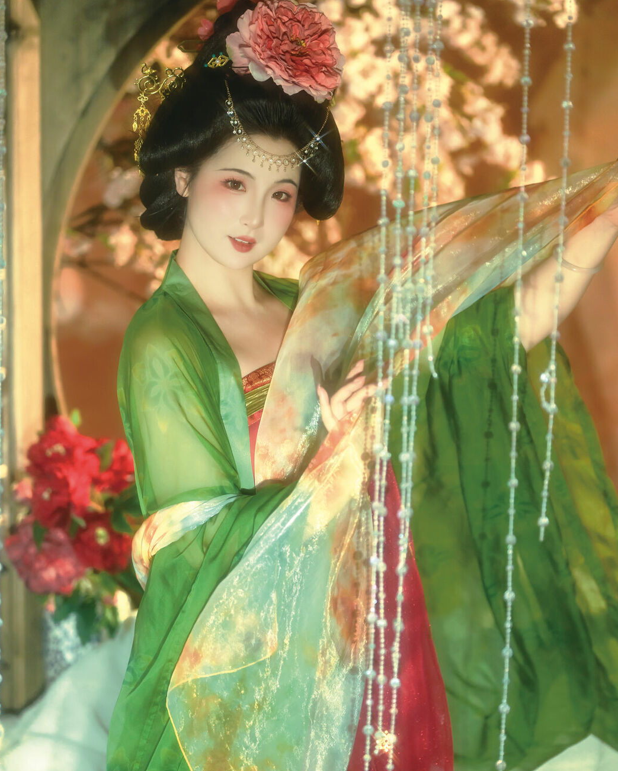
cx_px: 308
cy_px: 435
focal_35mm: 169
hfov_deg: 9.1
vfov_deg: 11.4
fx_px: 3862
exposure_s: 1/200
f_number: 2.8
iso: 640
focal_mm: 149
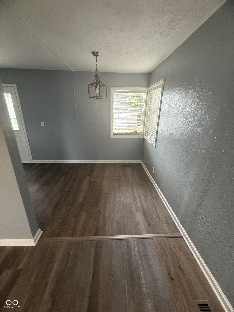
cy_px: 156
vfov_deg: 102.1
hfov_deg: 85.7
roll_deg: -1.9
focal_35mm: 14
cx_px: 117
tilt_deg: -21.0
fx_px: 126
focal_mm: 2.22
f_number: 2.2
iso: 500
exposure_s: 1/120
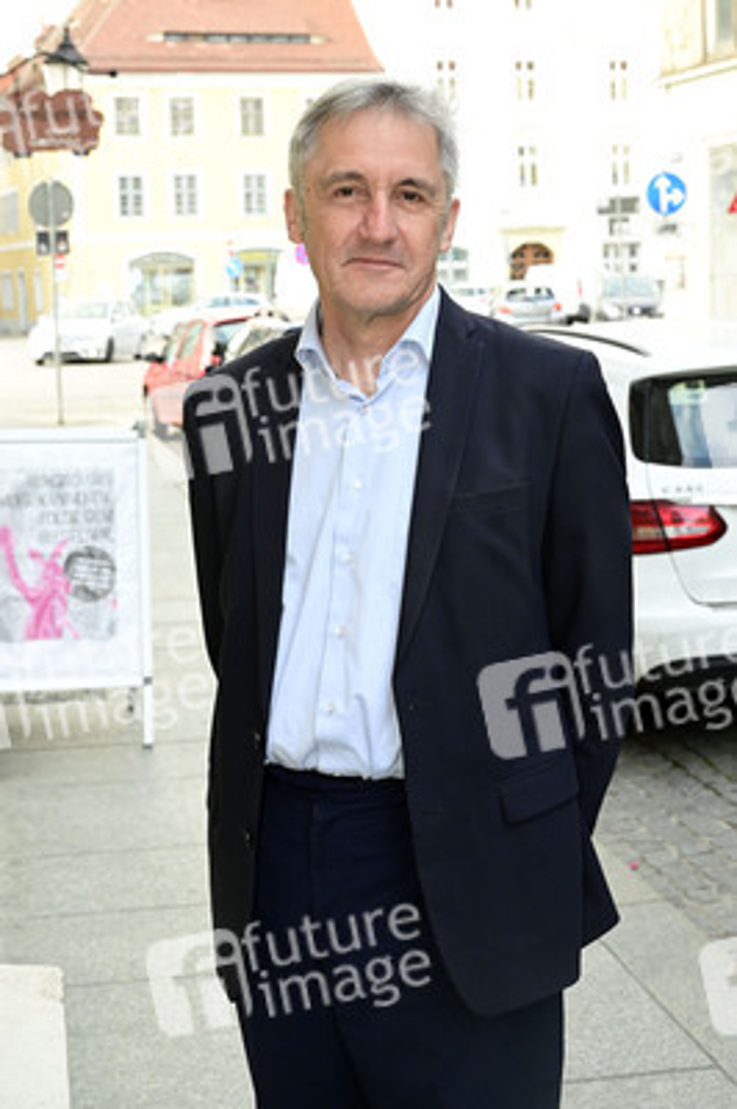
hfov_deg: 28.6
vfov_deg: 41.9
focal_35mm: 47
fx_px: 1446
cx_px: 368
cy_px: 554
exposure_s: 1/200
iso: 2500
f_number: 7.1
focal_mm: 47
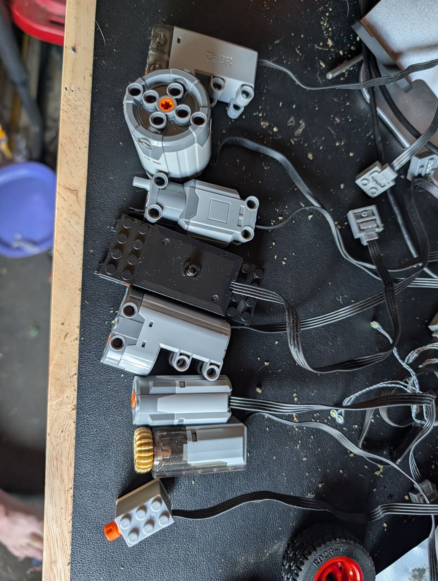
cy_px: 290
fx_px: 404
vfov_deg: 71.5
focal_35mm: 24
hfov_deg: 56.9
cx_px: 219
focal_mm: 6.9
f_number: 1.68
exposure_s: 1/201
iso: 446
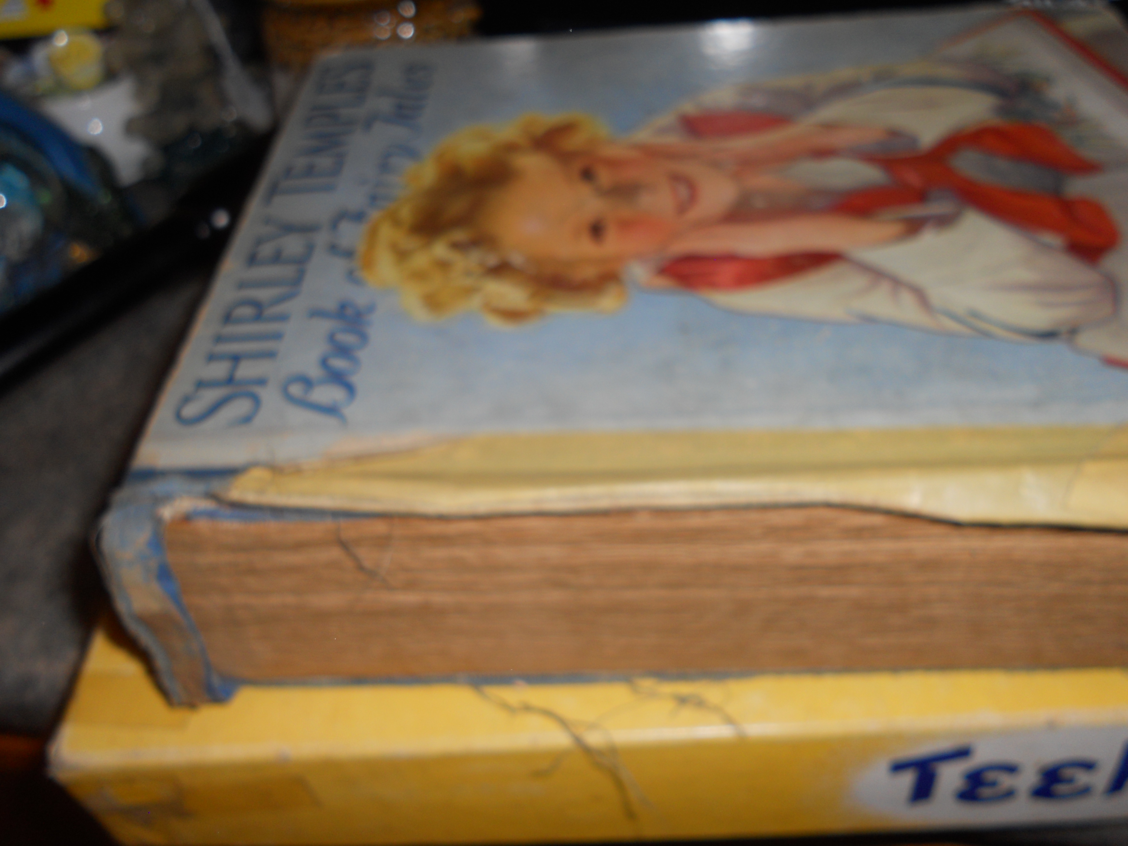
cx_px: 564
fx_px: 1043
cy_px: 423
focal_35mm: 32
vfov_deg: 44.2
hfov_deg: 56.8
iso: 80
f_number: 8.8
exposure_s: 1/25
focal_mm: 5.8
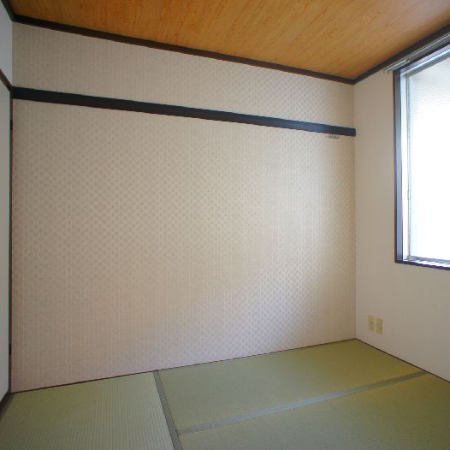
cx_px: 277
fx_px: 456
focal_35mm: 31
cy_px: 223
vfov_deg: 52.5
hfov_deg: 52.1
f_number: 2.8
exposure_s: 1/6
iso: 200
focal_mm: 16
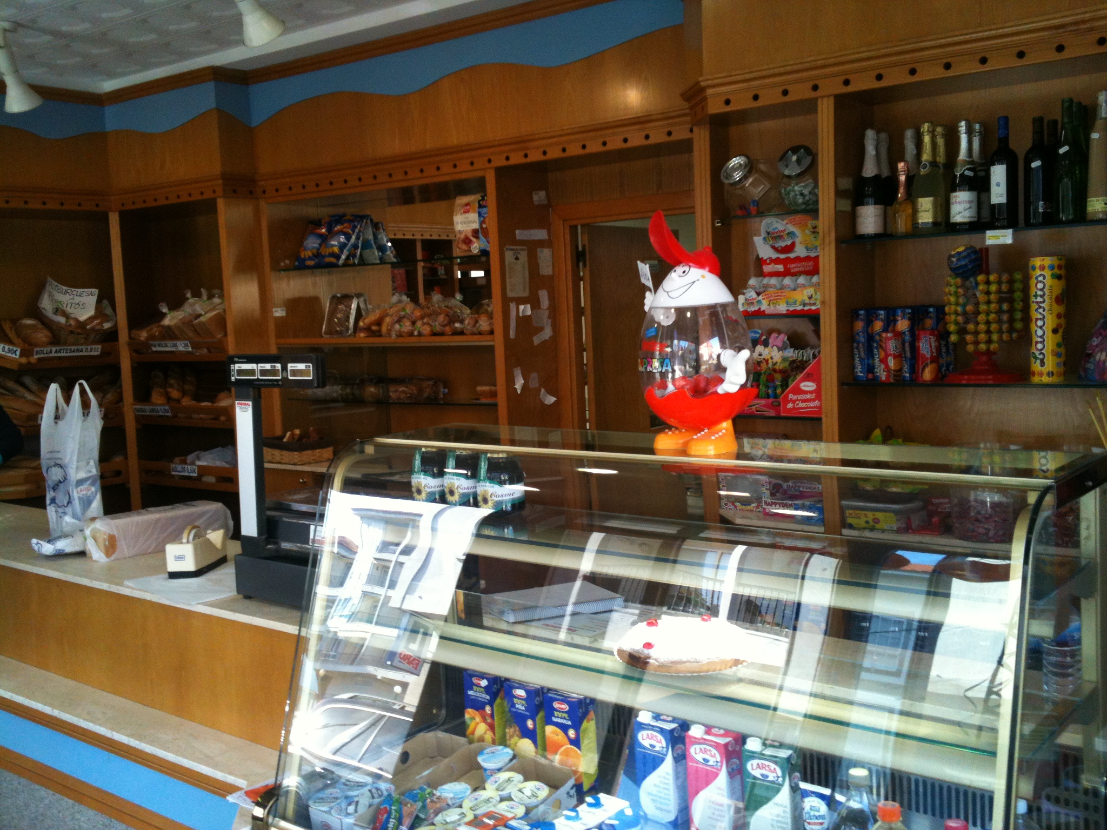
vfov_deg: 40.7
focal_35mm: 35
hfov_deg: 52.6
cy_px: 415
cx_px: 554
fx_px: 1119
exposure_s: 1/50
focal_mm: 3.85
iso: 100
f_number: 2.8
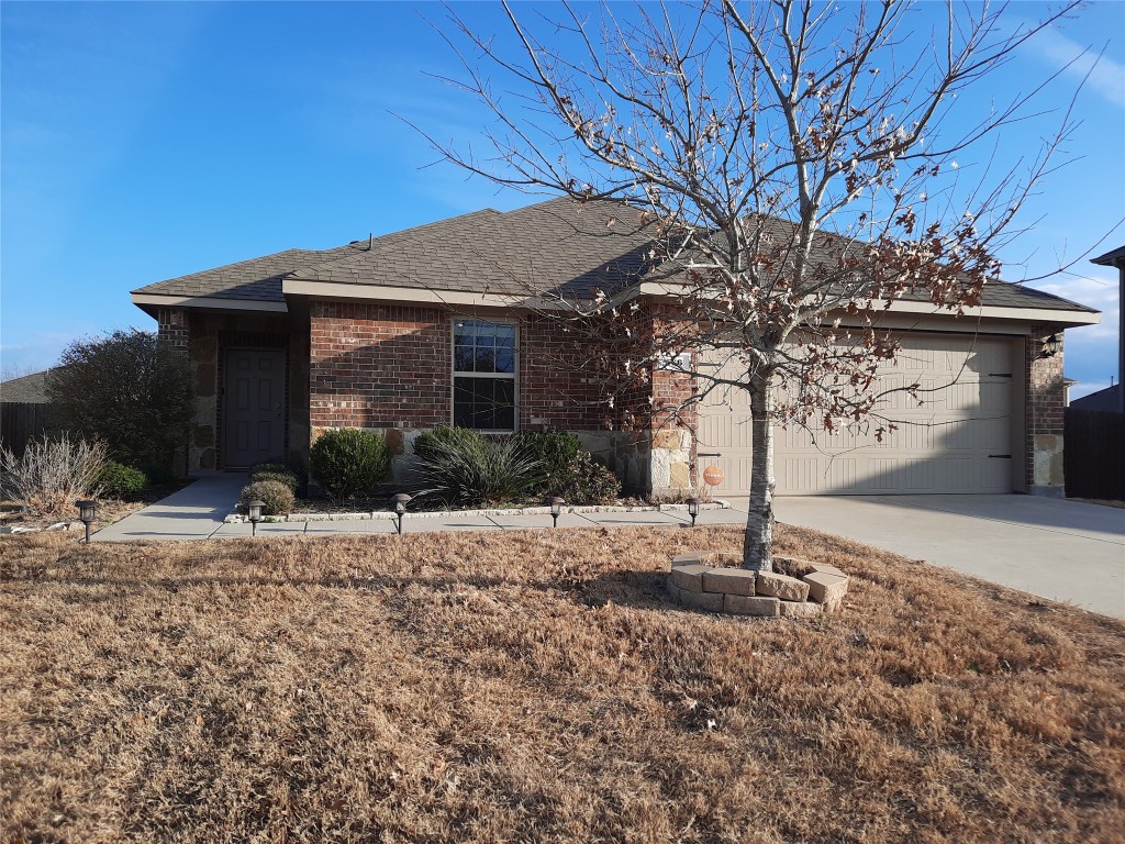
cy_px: 422
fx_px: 812
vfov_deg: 54.9
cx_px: 562
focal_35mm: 25
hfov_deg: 69.4
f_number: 2
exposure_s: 1/592
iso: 32
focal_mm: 4.6
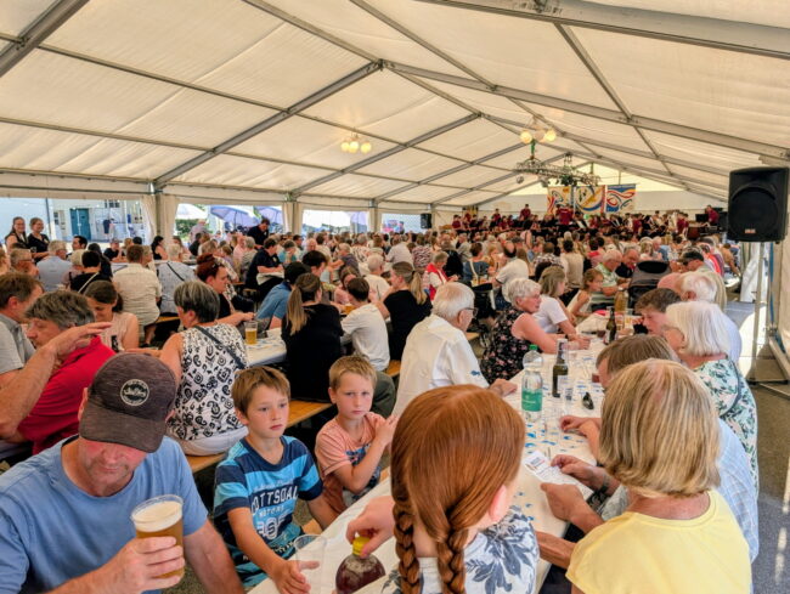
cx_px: 395
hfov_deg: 71.5
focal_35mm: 24
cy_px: 297
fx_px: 548
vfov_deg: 56.9
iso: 23
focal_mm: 6.9
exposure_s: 1/169
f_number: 1.68
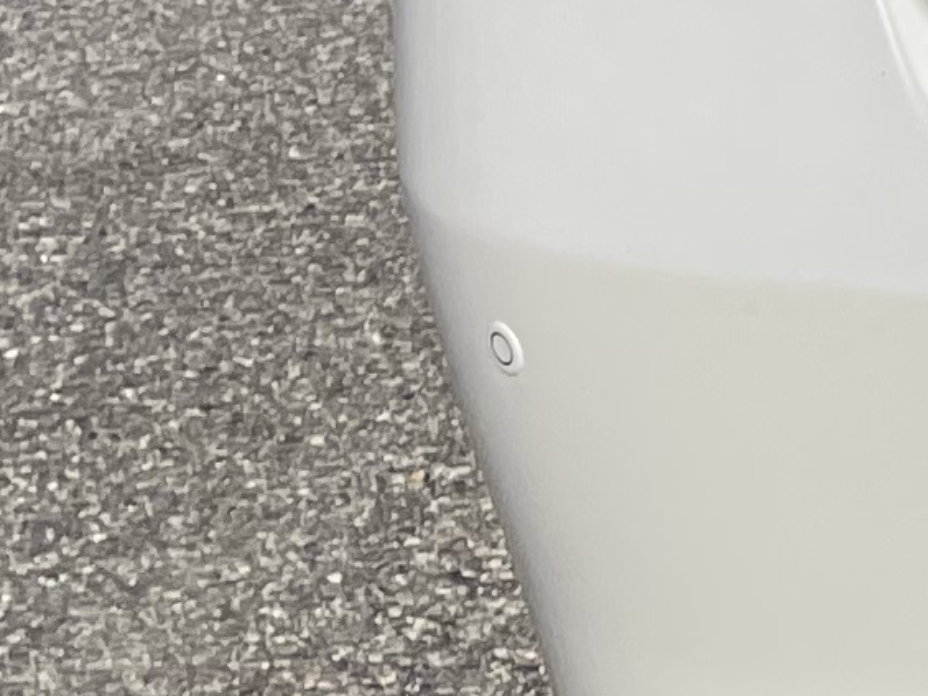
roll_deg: -2.1
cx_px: 2621
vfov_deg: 8.0
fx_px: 4986
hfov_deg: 9.0
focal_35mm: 186
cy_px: 624
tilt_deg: -22.8
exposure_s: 1/10753
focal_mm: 4.2
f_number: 1.6
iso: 32
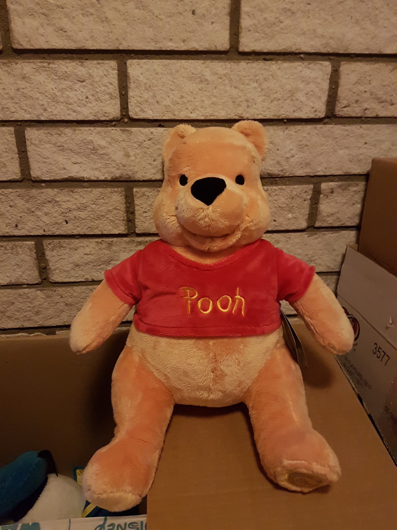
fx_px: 398
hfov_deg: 53.1
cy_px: 265
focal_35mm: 26
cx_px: 198
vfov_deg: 67.3
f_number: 1.7
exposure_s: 1/10
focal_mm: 4.2
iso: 320
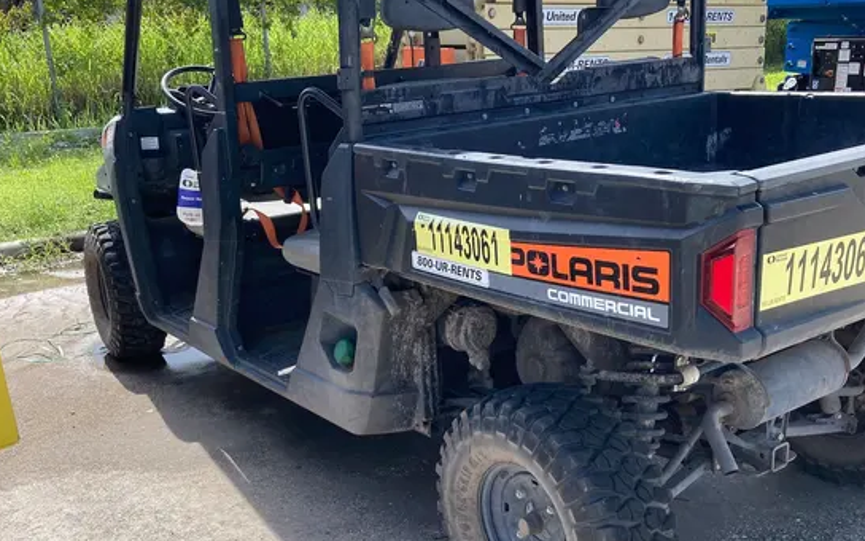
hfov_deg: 49.3
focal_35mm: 40
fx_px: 943
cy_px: 367
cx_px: 429
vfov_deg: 31.7
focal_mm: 3.99
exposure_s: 1/917
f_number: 1.8
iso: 20
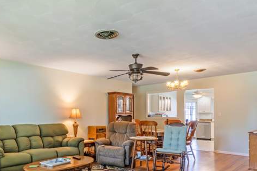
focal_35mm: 28
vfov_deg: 45.3
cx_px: 79
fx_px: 199
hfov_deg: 63.5
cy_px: 125
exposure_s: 1/60
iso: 250
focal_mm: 11
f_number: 9
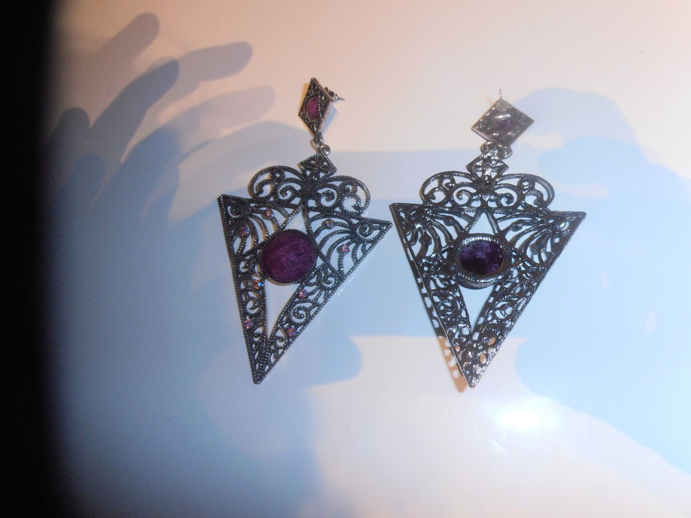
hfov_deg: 71.6
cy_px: 259
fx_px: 479
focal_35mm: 24
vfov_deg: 56.8
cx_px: 346
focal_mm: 4.2
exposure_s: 1/30
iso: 125
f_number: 3
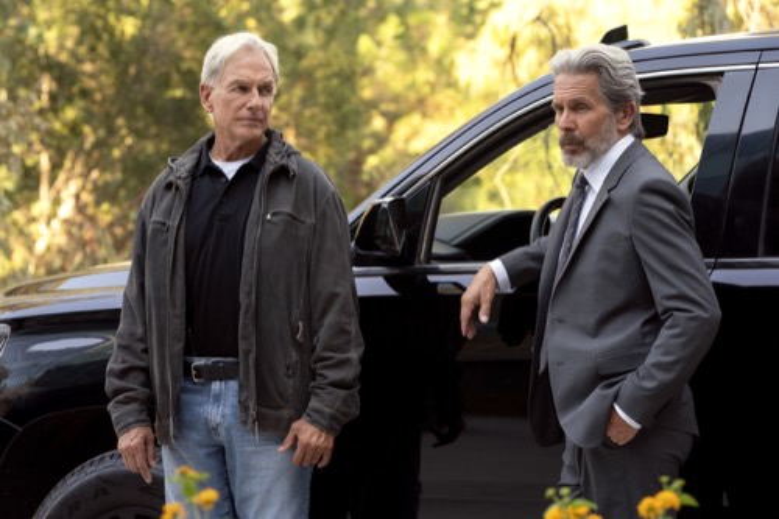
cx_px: 390
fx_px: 4023
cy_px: 260
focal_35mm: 186
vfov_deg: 7.4
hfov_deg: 11.1
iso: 1000
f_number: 8
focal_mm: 186
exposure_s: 1/200
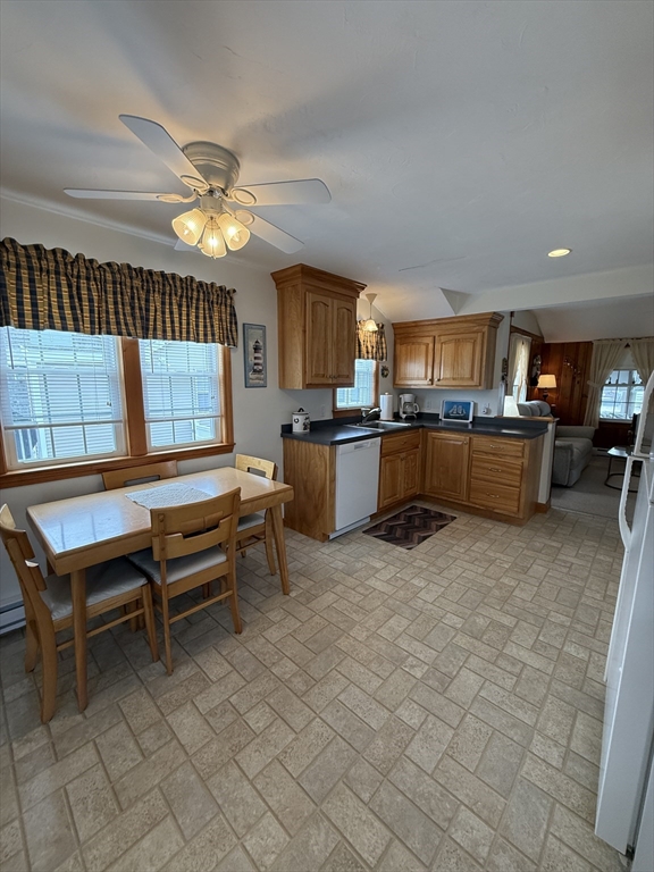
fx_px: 353
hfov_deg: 85.7
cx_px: 327
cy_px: 436
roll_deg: +0.0
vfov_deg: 102.1
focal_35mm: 14
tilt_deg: -7.4
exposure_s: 1/120
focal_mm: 2.22
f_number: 2.2
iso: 200
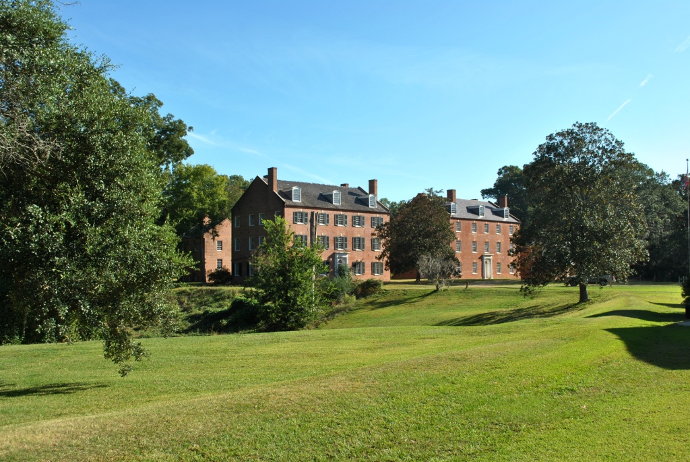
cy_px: 231
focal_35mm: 36
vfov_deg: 37.0
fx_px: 691
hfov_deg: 53.1
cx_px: 345
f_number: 7.1
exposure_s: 1/250
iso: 100
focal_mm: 24
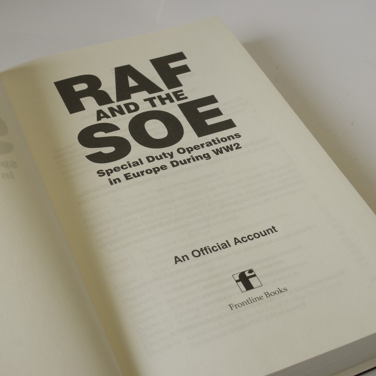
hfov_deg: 24.3
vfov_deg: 24.3
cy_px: 188
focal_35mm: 71
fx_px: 873
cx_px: 170
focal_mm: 30
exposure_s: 1/125
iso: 400
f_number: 8
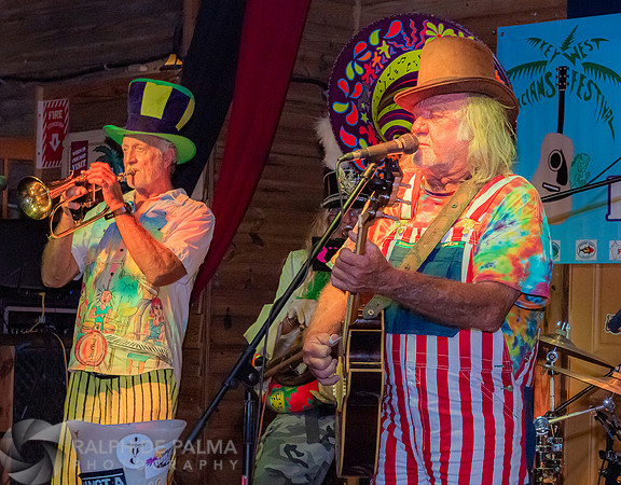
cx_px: 421
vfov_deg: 15.4
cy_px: 245
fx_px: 1799
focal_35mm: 99
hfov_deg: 19.5
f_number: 5.6
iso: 2000
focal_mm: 56
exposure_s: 1/160
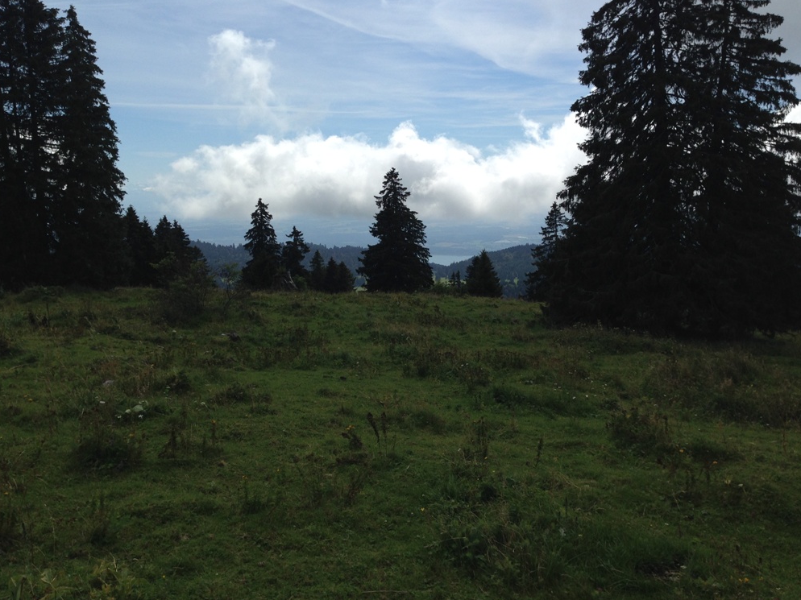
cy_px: 301
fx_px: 787
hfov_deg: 54.0
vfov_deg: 41.8
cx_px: 410
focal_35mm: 34
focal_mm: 4.12
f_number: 2.4
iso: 50
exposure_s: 1/2584
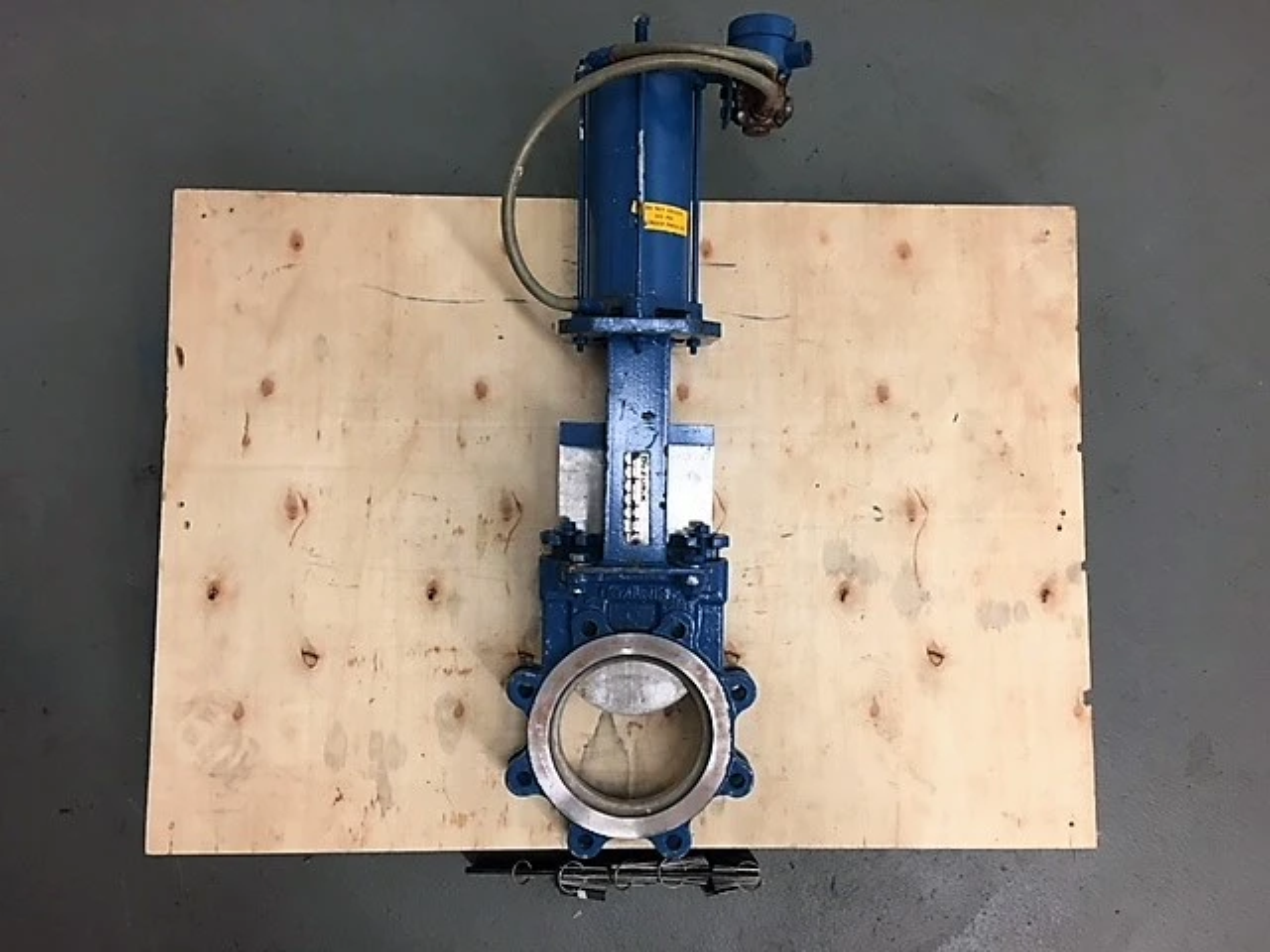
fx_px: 1064
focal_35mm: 29
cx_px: 635
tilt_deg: -84.2
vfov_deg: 48.2
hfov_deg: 61.7
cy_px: 476
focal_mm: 4.15
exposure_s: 1/30
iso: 80
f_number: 2.2
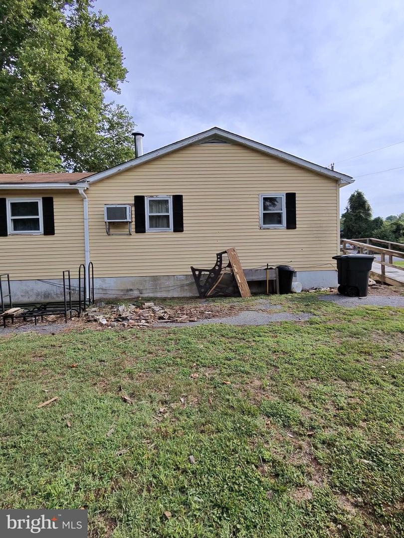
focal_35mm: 13
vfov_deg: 106.2
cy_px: 269
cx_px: 202
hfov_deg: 89.9
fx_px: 202
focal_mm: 2.24
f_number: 2.2
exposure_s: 1/1111
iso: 54
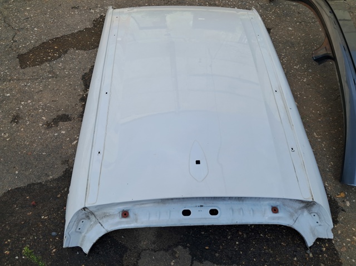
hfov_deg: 65.4
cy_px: 133
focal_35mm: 27
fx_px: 277
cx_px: 178
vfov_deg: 51.3
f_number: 1.8
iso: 50
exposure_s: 1/455
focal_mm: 4
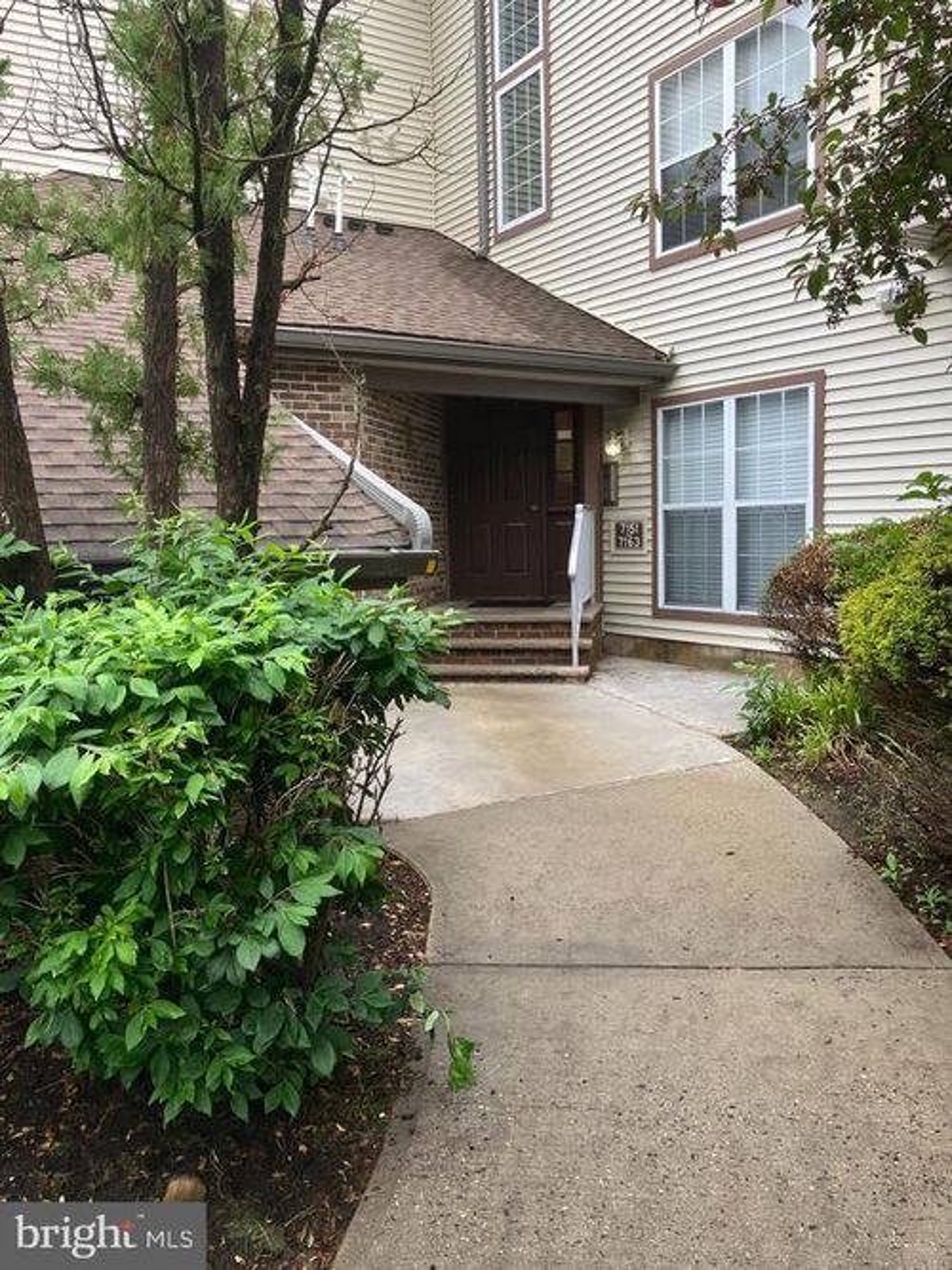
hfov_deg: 49.7
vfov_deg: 63.5
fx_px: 1027
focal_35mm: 28
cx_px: 476
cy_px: 635
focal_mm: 3.99
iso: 25
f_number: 1.8
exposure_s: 1/121
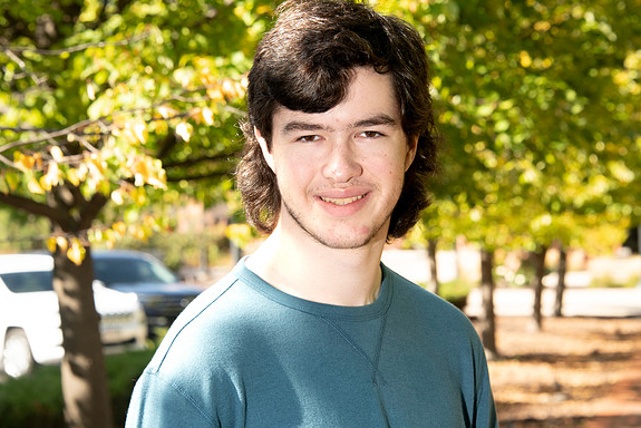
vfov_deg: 11.2
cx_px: 319
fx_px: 2191
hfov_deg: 16.6
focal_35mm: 123
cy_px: 213
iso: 800
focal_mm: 122
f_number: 10
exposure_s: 1/160
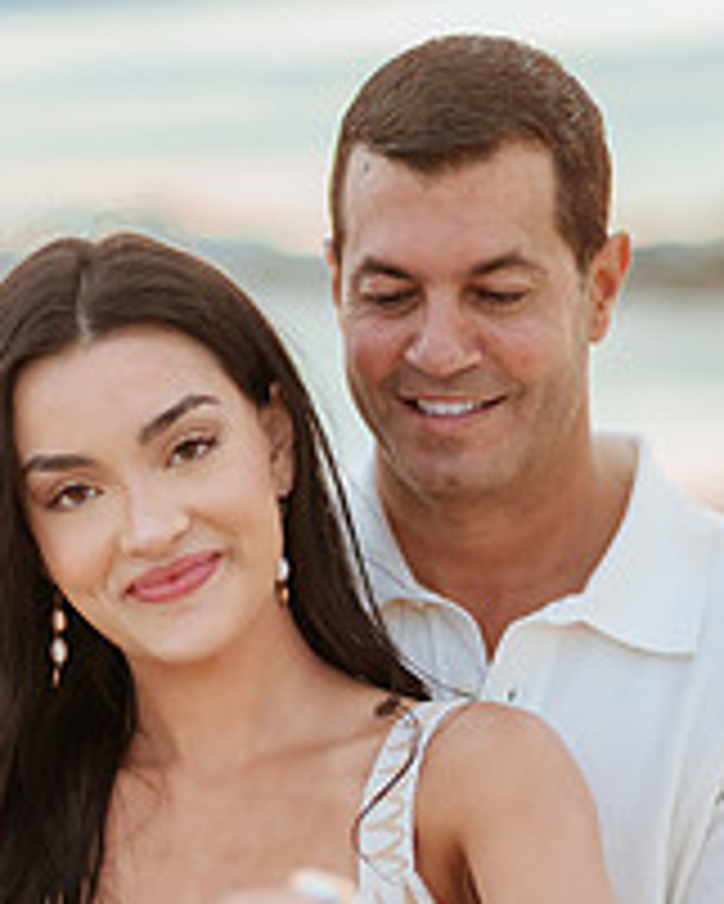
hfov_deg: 12.7
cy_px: 810
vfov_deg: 15.6
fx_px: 3265
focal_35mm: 122
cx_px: 337
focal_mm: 58
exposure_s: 1/5000
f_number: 1.6
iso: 250
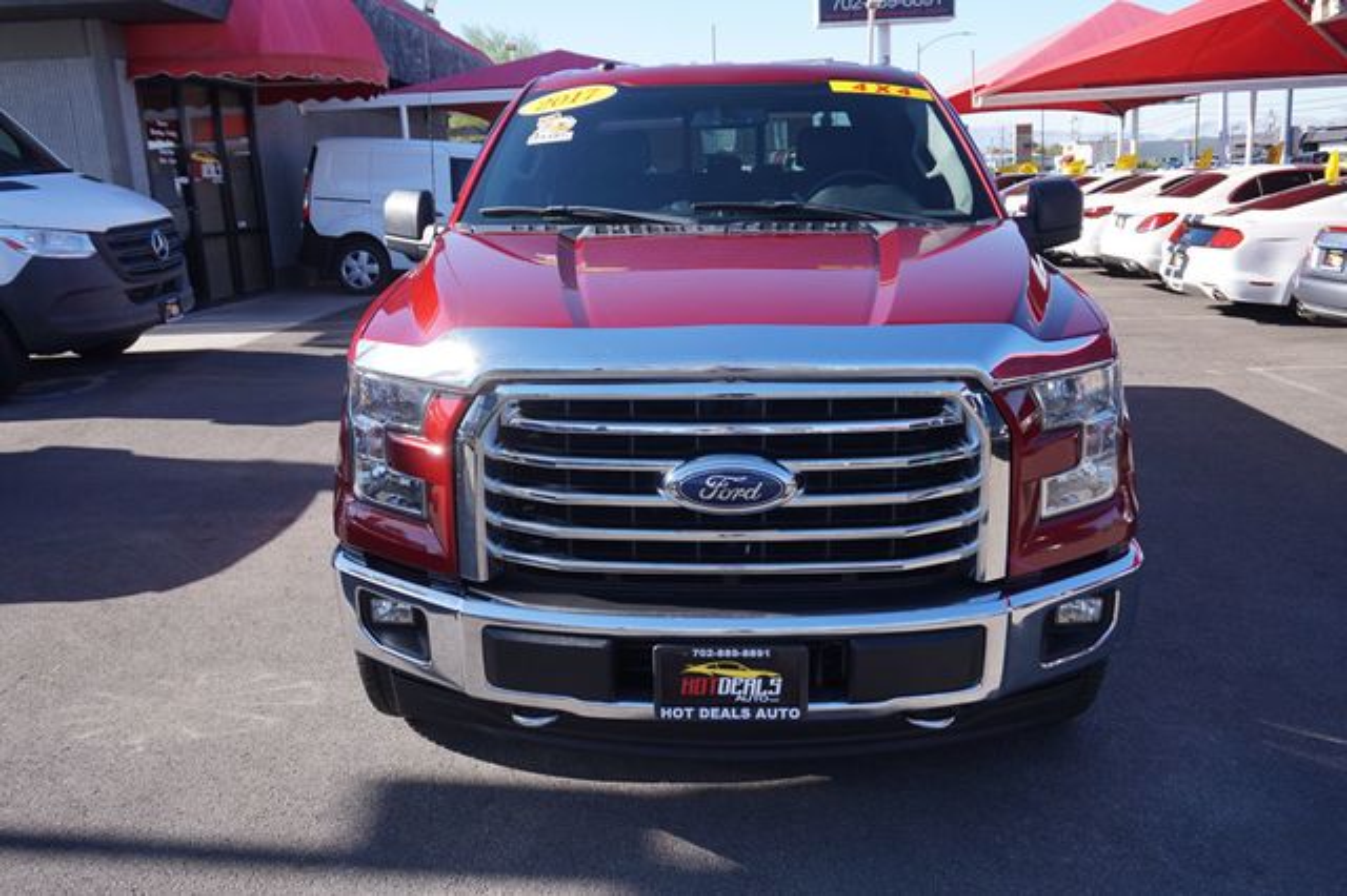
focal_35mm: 30
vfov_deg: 43.6
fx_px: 1122
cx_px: 674
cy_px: 448
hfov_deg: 62.0
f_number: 5.6
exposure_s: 1/200
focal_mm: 20
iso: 100
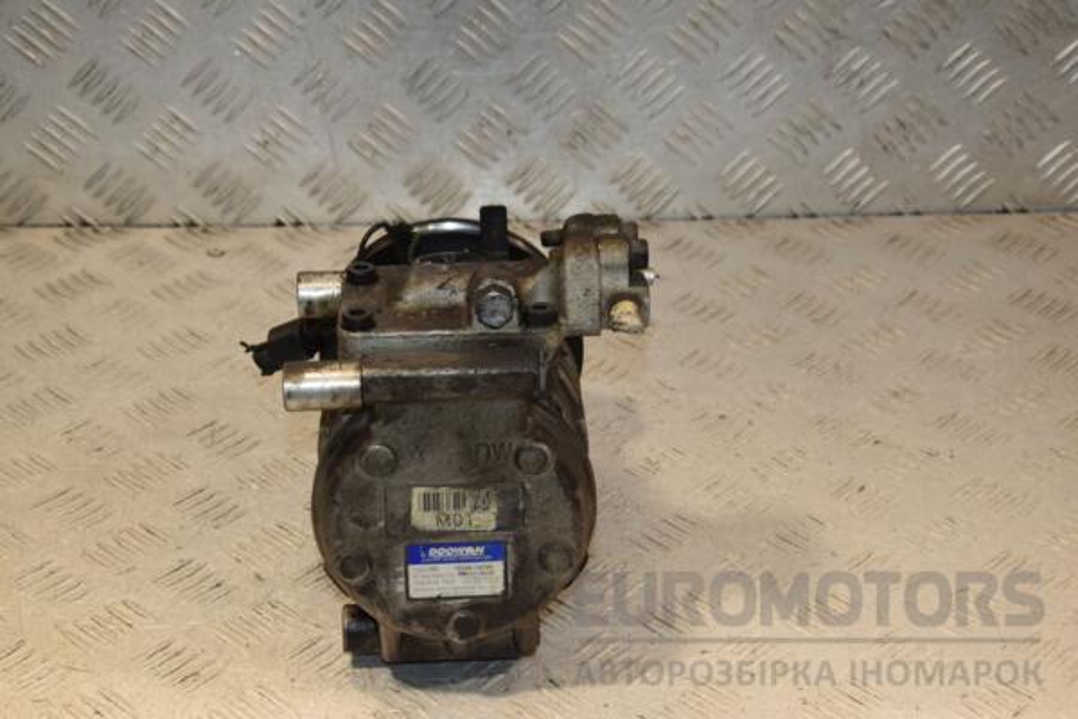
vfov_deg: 18.2
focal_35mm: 75
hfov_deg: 27.0
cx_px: 539
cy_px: 360
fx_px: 2246
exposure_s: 1/200
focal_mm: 50
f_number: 7.1
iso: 800
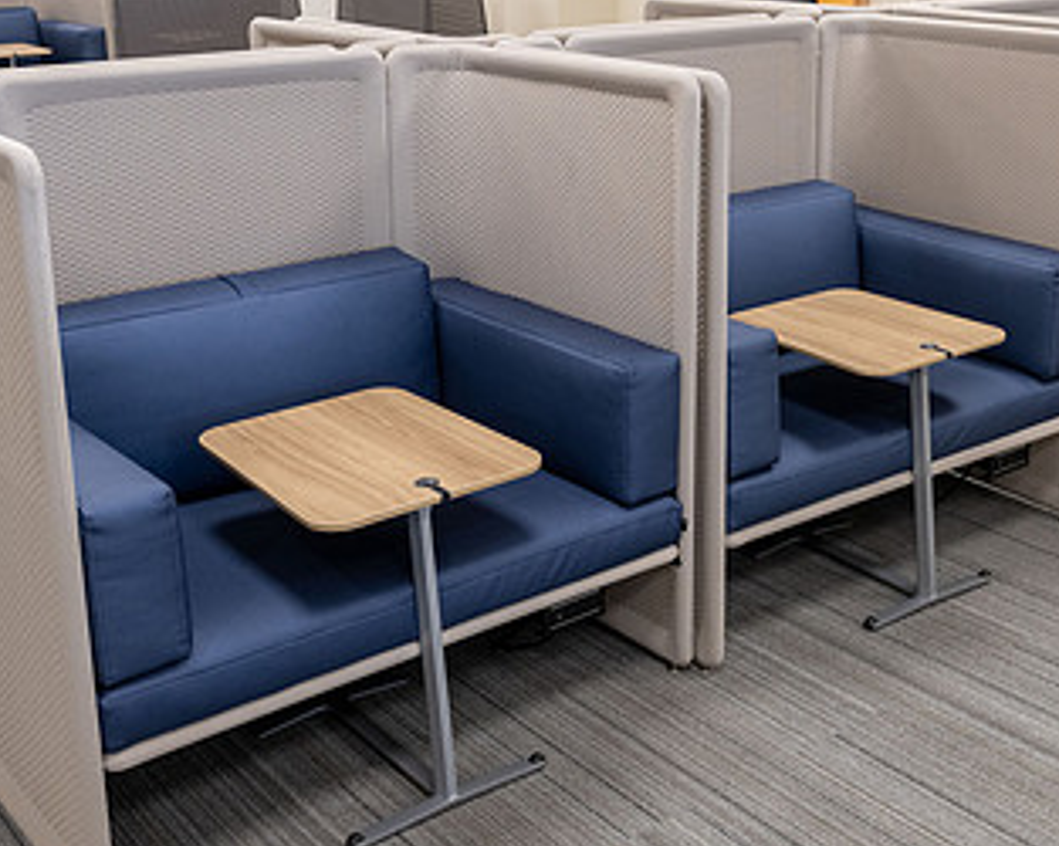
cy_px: 260
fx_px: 1503
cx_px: 748
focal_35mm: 48
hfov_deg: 38.1
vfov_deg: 31.1
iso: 1250
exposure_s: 1/80
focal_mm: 24
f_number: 5
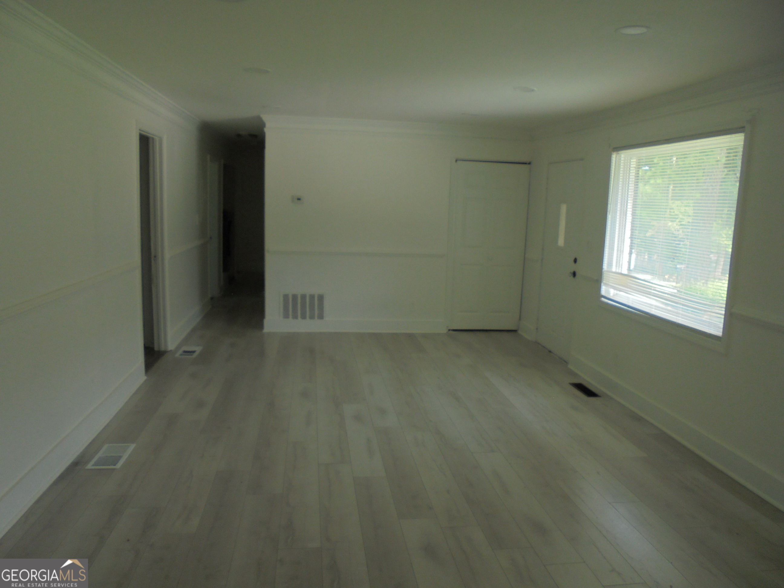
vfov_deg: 53.1
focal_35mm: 26
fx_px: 589
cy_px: 294
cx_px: 392
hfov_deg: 67.3
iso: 100
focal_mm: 4.6
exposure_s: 1/50
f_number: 3.5
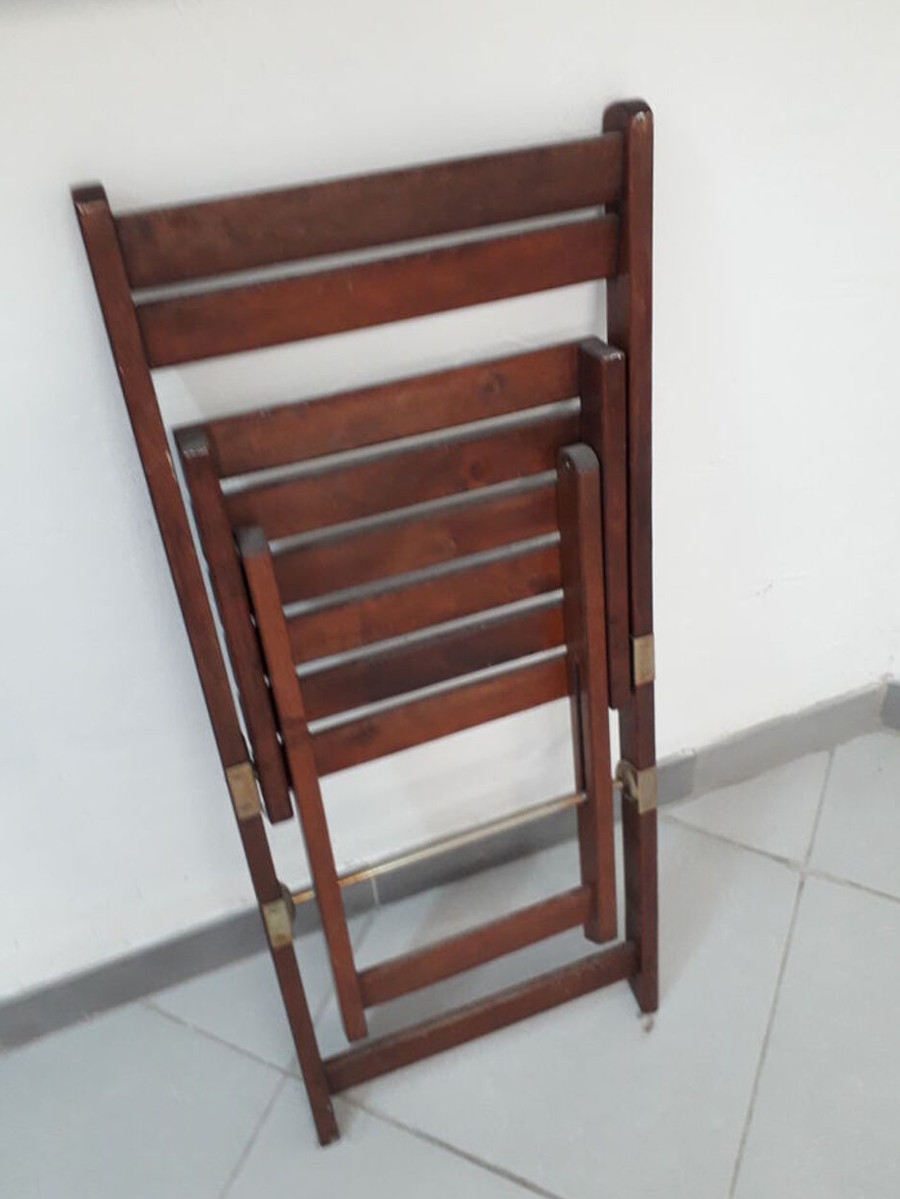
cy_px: 563
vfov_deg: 61.6
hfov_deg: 48.2
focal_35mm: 29
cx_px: 450
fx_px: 1005
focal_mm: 3.6
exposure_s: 1/25
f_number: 1.9
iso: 200
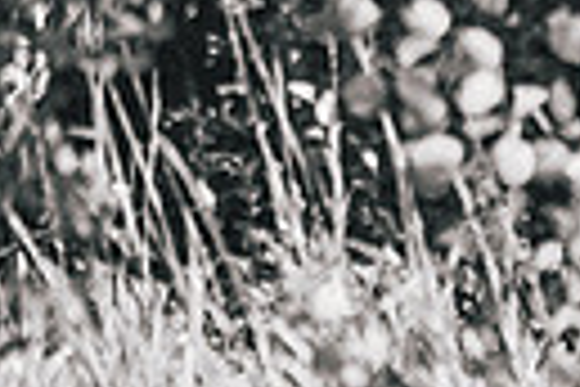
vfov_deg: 1.5
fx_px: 14724
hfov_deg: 2.2
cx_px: 1093
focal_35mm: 914
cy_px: -15
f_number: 2.8
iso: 100
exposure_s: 1/2000
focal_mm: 150
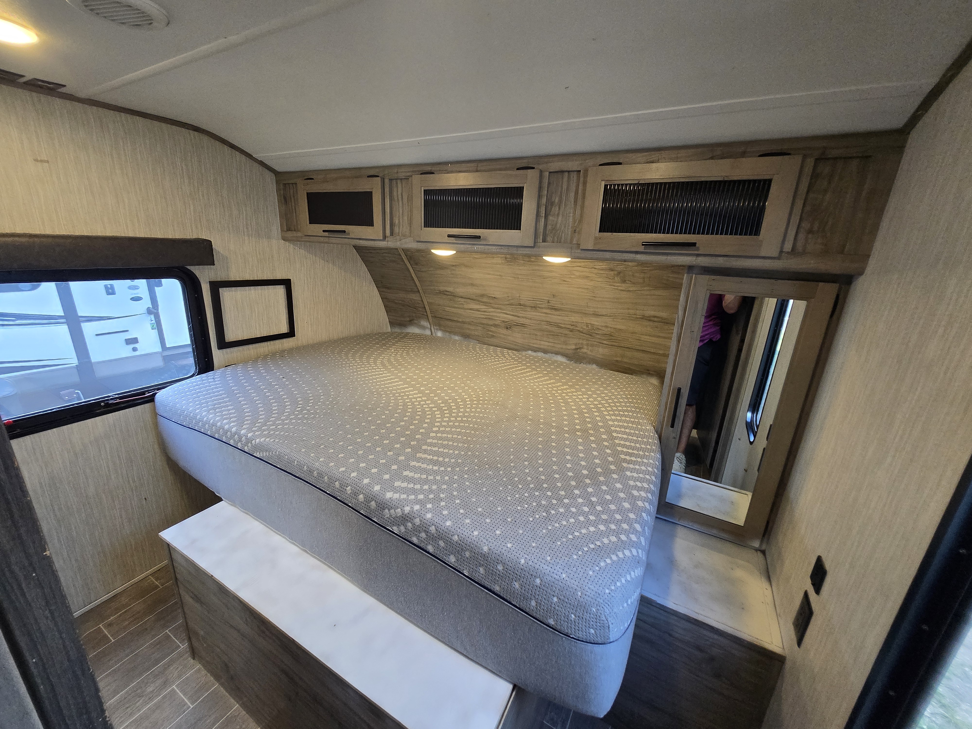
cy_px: 364
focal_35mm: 13
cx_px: 486
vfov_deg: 89.9
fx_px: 365
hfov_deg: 106.2
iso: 200
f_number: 2.2
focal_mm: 1.7
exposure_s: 1/60
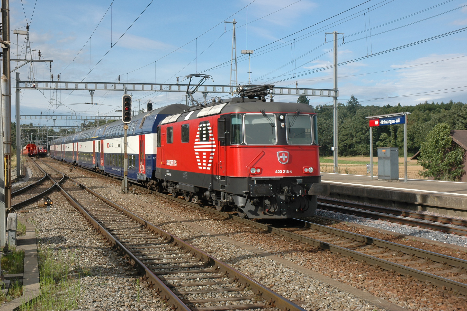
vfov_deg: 25.7
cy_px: 156
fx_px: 680
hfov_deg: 37.9
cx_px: 234
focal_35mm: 52
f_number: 9
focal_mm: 35
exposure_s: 1/320
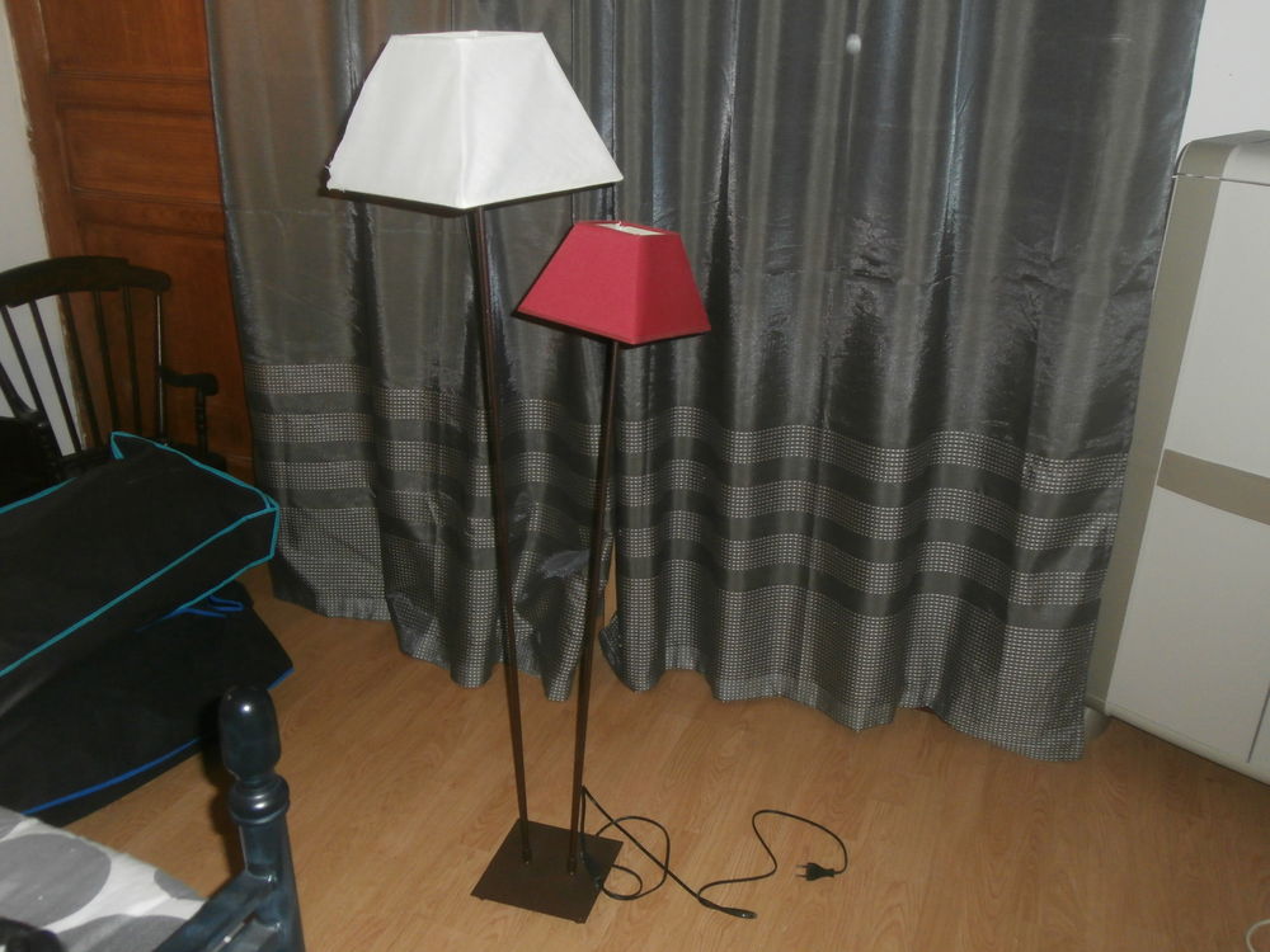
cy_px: 476
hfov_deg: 60.0
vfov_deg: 46.8
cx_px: 635
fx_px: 1101
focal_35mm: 30
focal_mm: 5.36
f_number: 3.5
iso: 250
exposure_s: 1/30
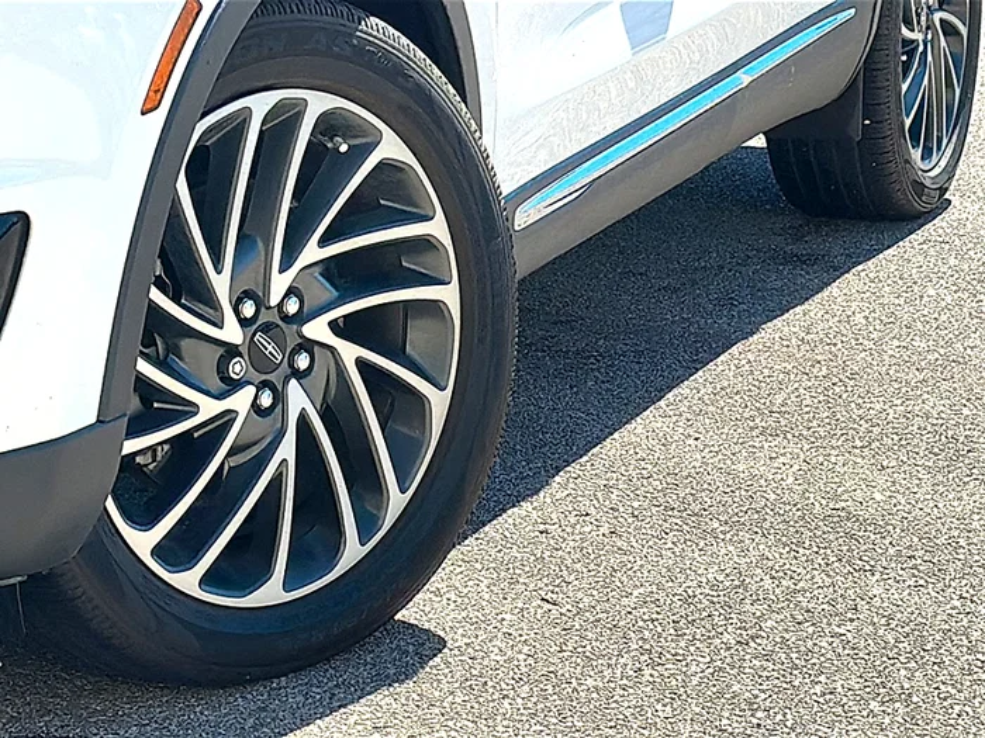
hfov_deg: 19.6
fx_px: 2846
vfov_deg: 14.8
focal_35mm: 100
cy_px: 369
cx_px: 492
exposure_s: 1/5051
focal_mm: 6.86
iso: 80
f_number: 1.78
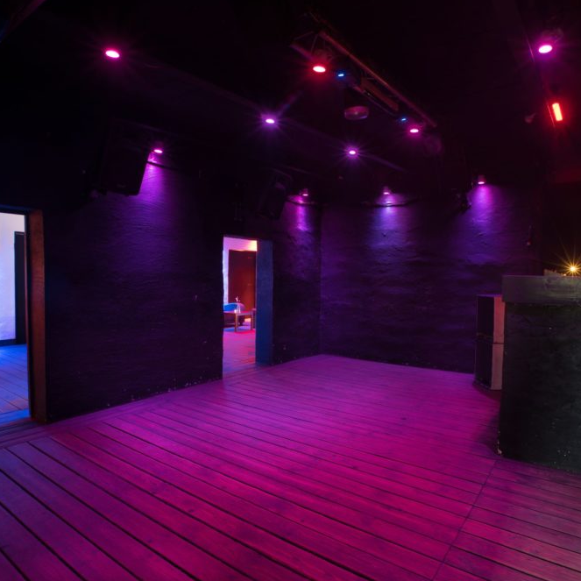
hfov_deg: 71.8
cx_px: 332
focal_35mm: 21
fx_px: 399
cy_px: 291
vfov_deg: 72.1
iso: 80
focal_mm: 16
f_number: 11
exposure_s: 25
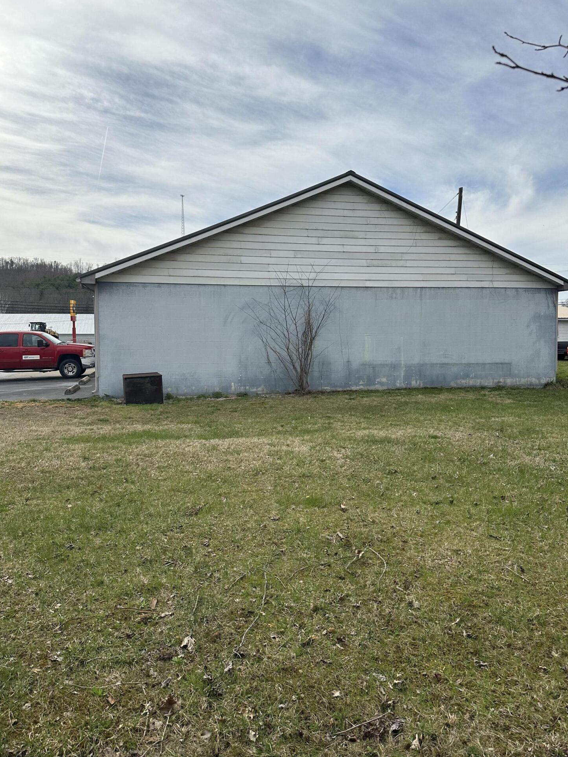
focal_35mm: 25
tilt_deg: -2.0
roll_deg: -0.1
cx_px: 282
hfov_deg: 54.9
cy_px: 366
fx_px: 547
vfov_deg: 69.4
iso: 80
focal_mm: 6.86
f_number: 1.78
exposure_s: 1/6211
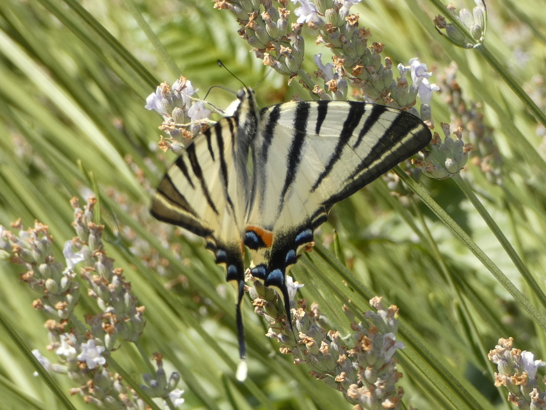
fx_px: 3423
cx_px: 273
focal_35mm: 217
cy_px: 205
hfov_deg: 9.1
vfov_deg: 6.8
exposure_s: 1/100
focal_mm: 38.9
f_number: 5.5
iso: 80
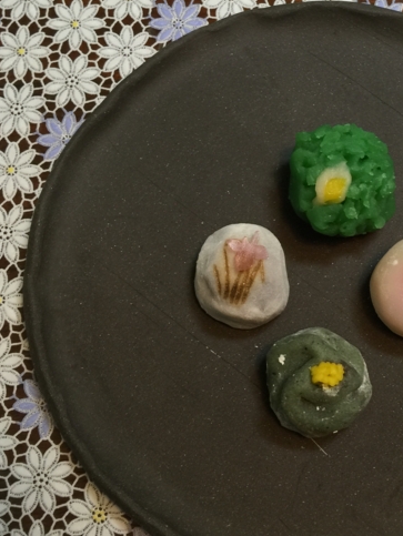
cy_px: 247
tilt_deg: -74.2
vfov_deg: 39.6
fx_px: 744
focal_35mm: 48
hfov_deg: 29.7
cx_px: 313
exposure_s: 1/15
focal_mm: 4.15
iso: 50
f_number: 2.2
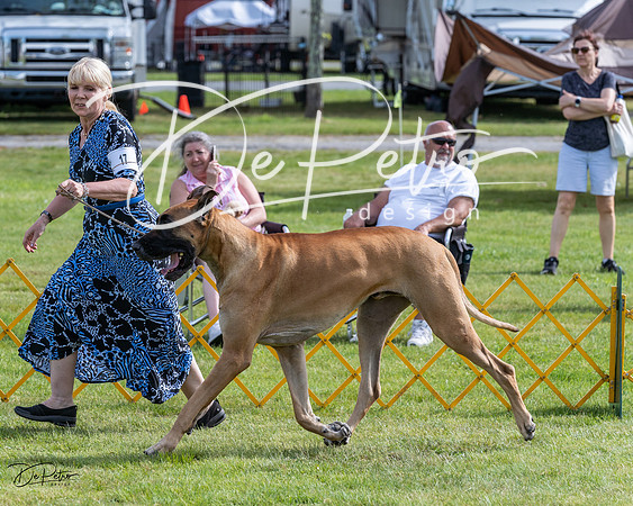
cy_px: 220
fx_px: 3715
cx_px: 268
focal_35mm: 198
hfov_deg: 9.7
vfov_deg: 7.8
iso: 320
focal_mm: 156
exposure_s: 1/1250
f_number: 5.6
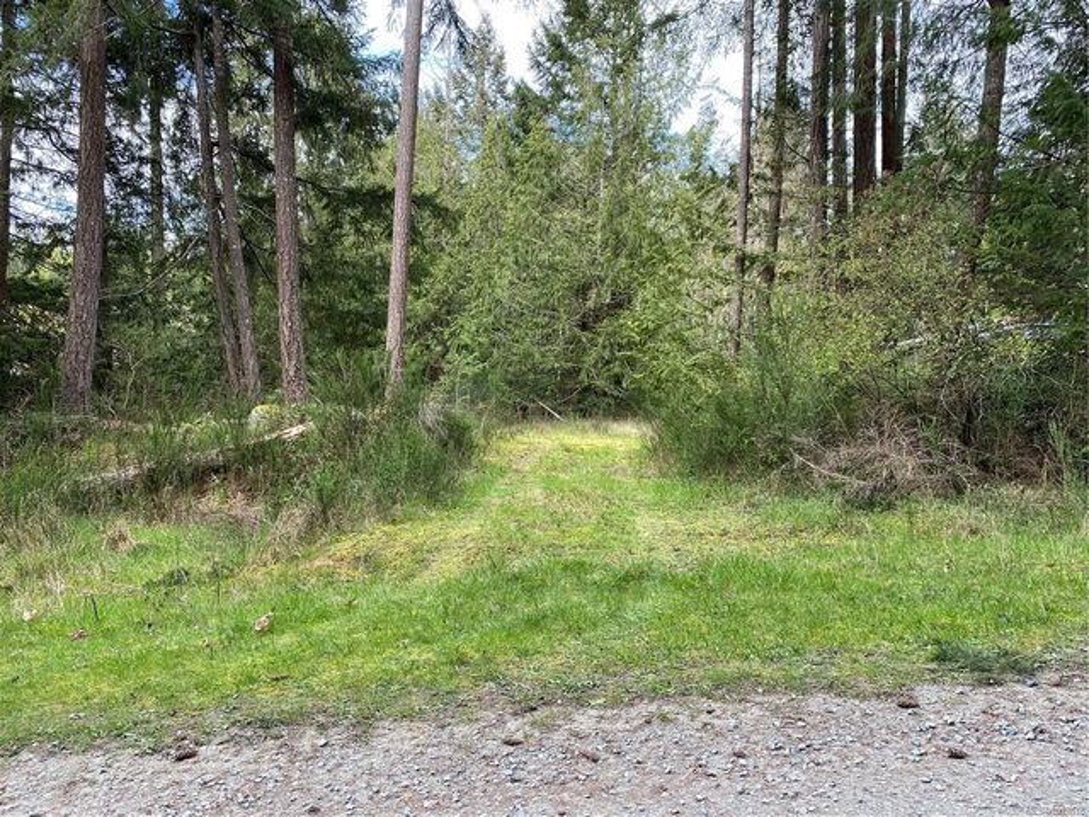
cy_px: 408
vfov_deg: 53.1
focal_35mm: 26
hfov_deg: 67.3
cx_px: 544
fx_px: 818
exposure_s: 1/204
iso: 32
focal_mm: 4.25
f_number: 1.8
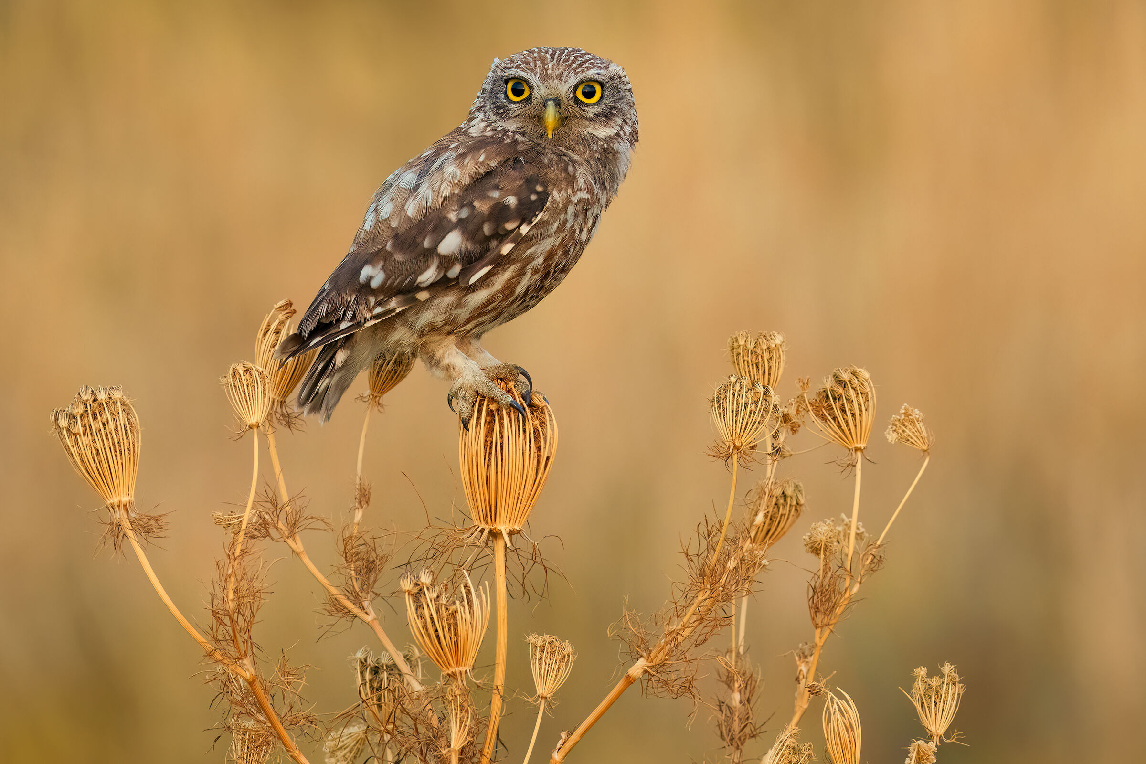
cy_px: 382
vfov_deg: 2.2
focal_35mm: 622
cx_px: 573
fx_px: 19799
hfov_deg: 3.3
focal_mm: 415
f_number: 6.3
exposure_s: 1/500
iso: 1600
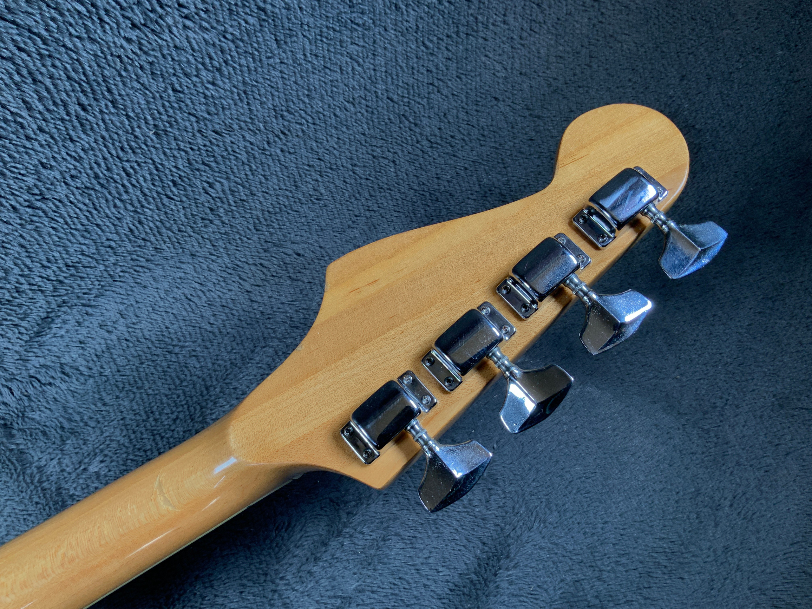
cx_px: 406
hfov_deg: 61.7
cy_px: 304
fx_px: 680
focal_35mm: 29
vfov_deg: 48.2
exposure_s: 1/104
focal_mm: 3
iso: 20
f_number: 1.8
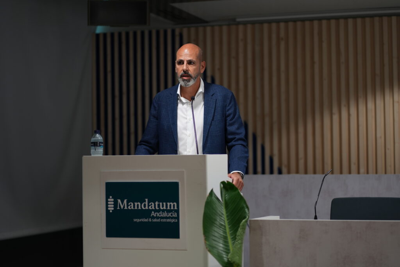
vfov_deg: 16.1
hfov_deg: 23.9
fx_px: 945
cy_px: 134
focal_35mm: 85
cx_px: 200
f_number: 1.8
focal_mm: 85
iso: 250
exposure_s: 1/100
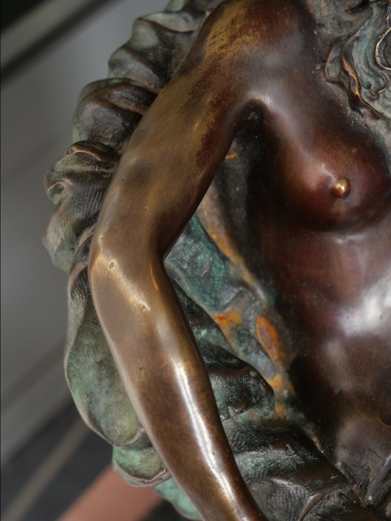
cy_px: 260
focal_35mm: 56
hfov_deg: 26.1
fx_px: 843
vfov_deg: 34.3
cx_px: 196
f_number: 4.7
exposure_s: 1/60
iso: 320
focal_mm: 28
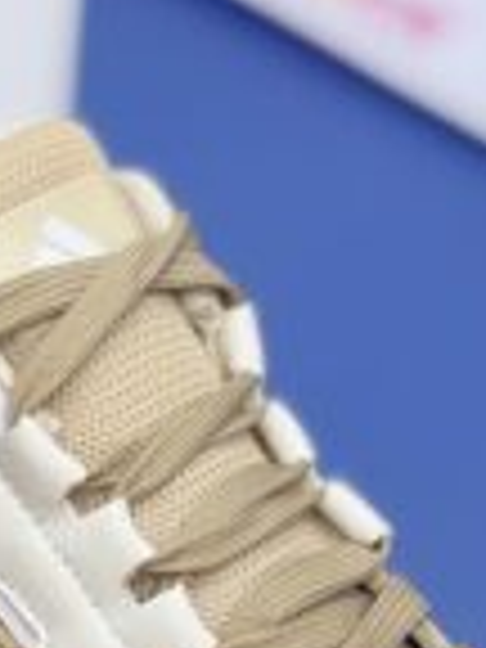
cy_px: 430
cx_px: 124
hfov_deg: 7.7
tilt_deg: -56.6
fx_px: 3594
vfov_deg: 10.3
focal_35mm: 192
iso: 64
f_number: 1.78
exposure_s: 1/444
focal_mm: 6.76
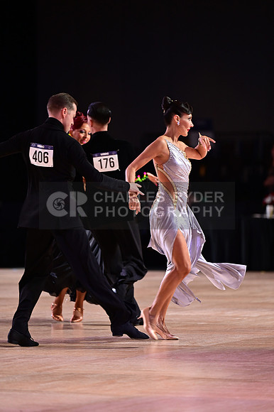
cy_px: 206
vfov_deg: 10.3
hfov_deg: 6.9
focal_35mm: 200
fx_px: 2286
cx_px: 137
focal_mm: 200
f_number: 2.8
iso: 1600
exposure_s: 1/400
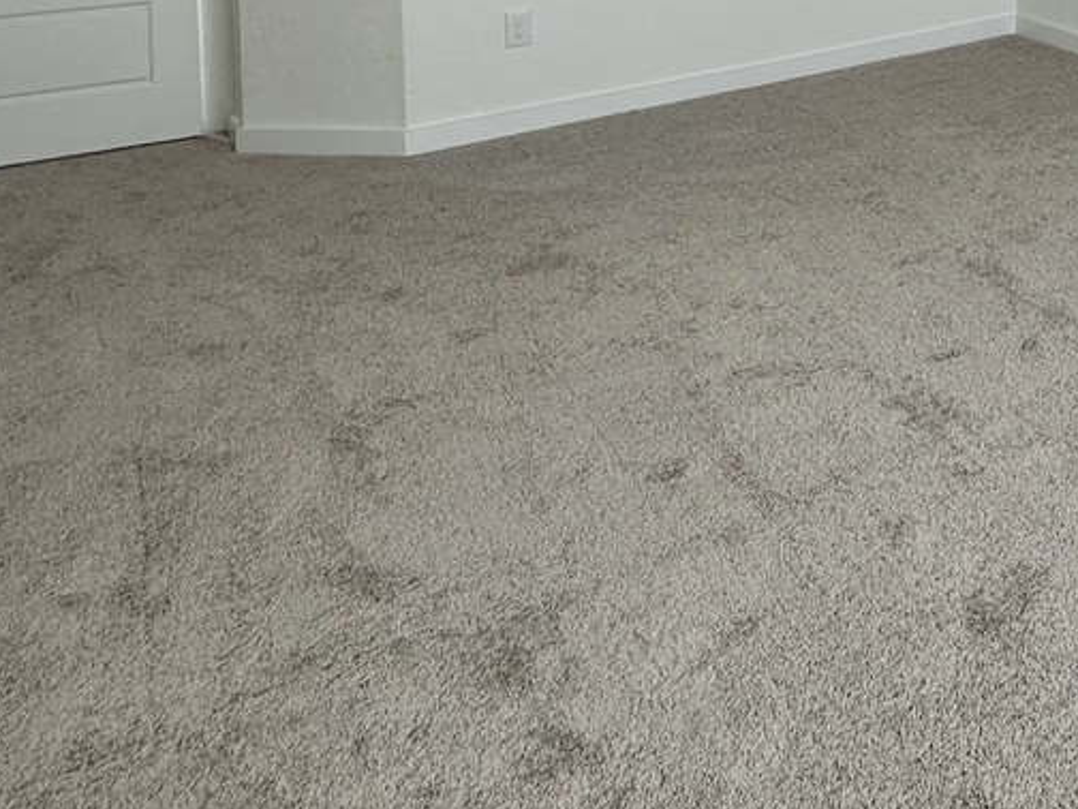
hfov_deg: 39.7
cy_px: -218
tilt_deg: -2.9
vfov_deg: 29.6
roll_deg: +0.3
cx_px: 1138
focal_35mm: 40
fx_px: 1246
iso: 40
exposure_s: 1/153
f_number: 2.2
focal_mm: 2.22
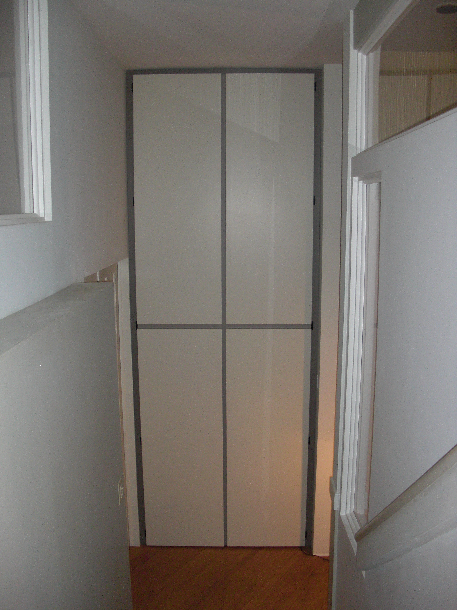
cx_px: 228
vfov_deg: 51.4
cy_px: 305
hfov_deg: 39.7
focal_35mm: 36
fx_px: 634
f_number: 2.8
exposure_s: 1/60
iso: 200
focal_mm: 6.3
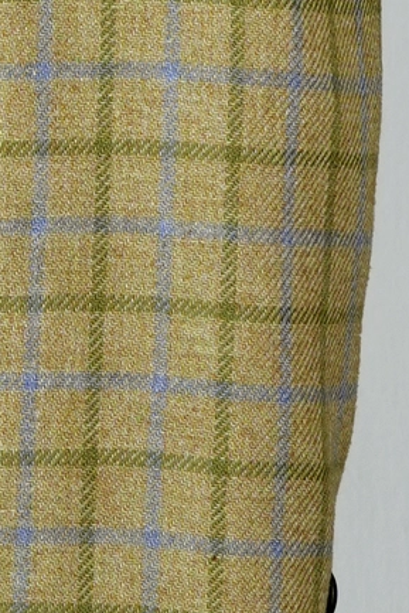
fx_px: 8655
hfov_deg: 2.7
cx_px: -611
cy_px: -481
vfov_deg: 4.0
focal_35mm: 508
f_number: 7.1
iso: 250
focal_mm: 51
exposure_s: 1/30
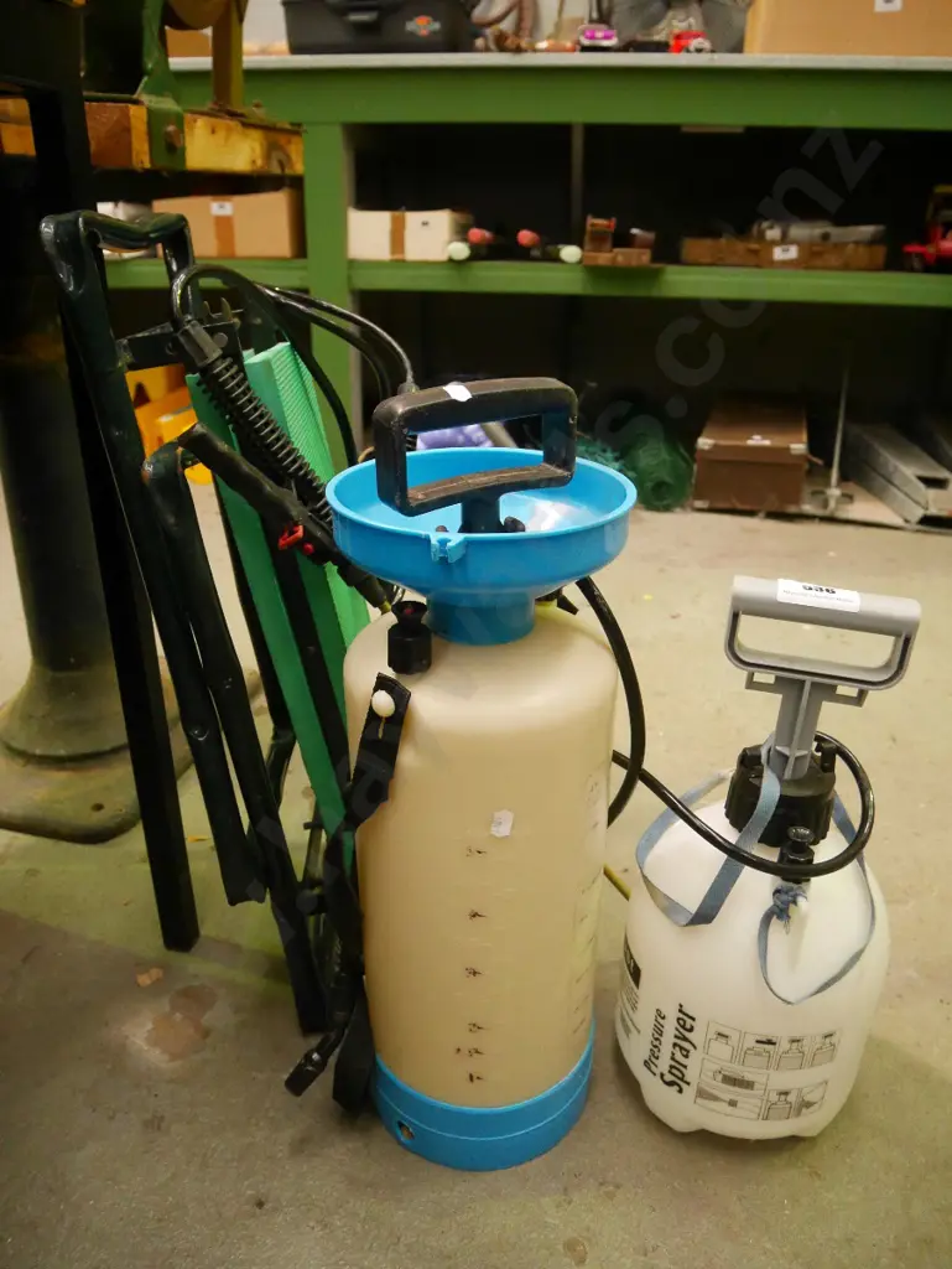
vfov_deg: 71.6
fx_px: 879
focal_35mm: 24
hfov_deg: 56.9
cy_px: 634
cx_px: 476
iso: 3200
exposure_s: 1/100
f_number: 3.7
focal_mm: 12
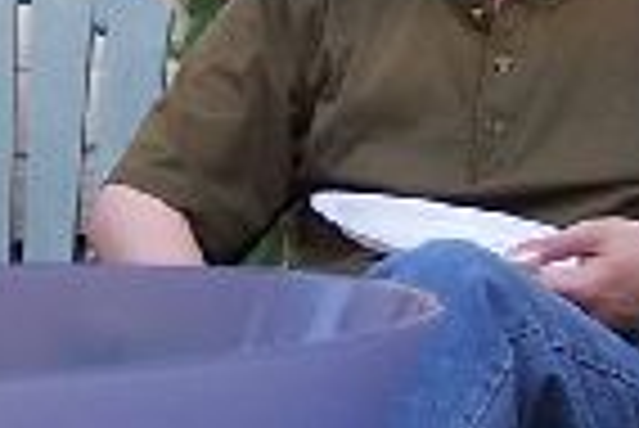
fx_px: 4264
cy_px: -50
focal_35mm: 240
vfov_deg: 5.7
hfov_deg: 8.5
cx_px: 58
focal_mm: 6.3
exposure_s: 1/160
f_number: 2.8
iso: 80
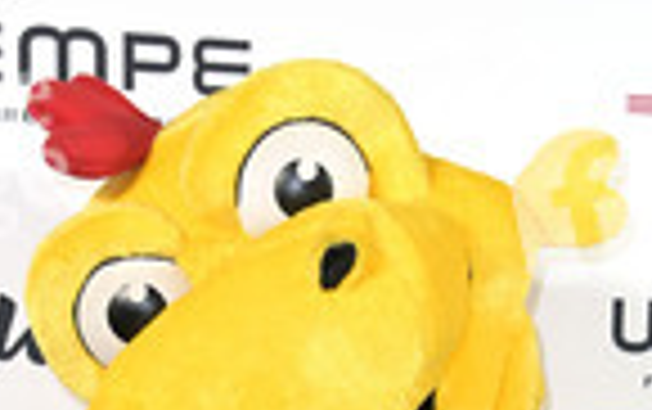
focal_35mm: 135
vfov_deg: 9.1
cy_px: 856
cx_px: 328
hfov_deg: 15.5
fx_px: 2402
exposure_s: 1/50
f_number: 5.6
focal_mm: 48
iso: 800
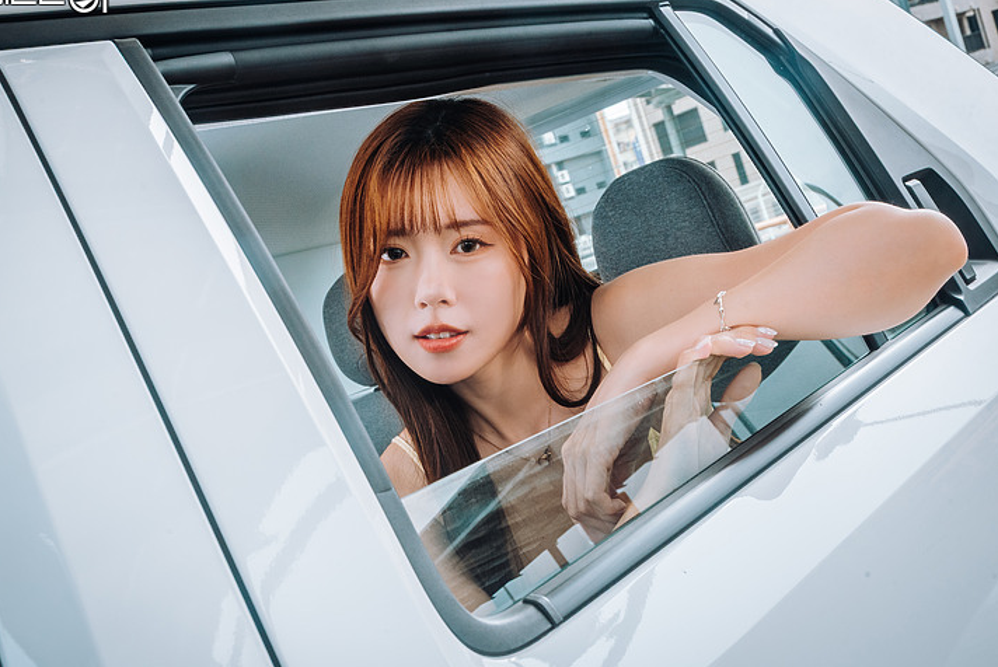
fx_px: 1276
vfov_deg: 29.3
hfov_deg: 42.7
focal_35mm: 46
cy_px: 337
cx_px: 454
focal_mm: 42
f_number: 5.6
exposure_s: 1/50
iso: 800
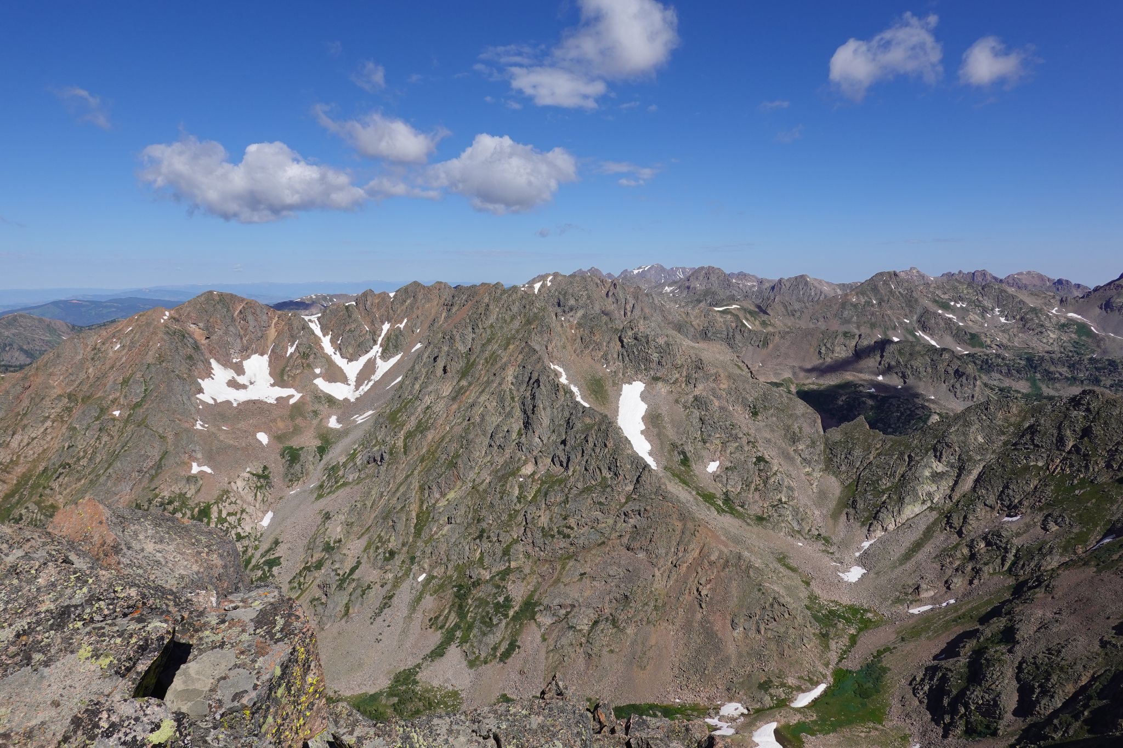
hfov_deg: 73.7
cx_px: 562
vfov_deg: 53.1
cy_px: 374
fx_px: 749
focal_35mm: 24
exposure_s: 1/640
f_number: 5.6
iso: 100
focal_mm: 9
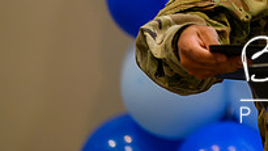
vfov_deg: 2.0
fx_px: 4204
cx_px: 370
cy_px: -95
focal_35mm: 592
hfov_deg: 3.6
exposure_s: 1/160
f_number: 2.8
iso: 1250
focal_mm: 200
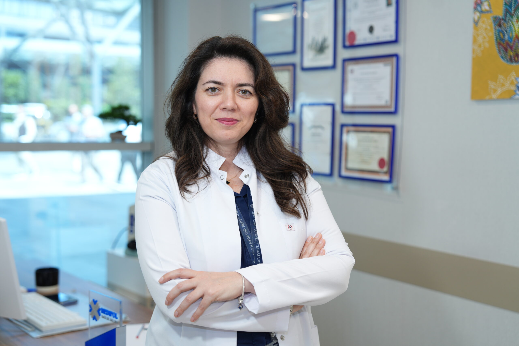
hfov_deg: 38.9
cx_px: 260
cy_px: 173
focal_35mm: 51
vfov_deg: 26.5
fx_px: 735
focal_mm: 51
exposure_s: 1/60
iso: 160
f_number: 2.8
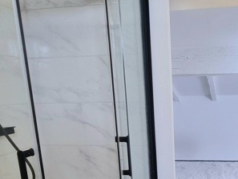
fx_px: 241
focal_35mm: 35
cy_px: 156
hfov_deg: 49.4
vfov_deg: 38.4
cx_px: 192
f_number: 2.2
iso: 80
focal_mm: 2.2
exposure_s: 1/50
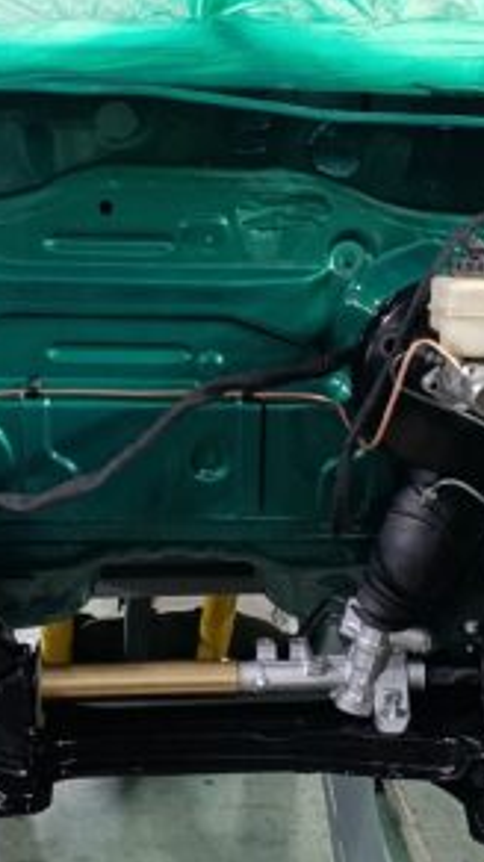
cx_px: 266
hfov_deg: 18.2
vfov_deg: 31.9
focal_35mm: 66
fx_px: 1508
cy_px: 490
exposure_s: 1/50
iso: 980
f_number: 1.65
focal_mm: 6.11
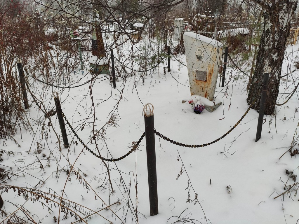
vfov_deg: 53.1
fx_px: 225
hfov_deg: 67.3
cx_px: 150
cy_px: 112
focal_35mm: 26
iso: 112
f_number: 1.75
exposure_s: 1/300
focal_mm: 4.77
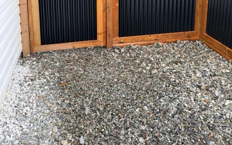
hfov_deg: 55.3
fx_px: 221
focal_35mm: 35
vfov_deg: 32.0
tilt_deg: -10.6
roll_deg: -0.4
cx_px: 113
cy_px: -14
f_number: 1.78
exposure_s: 1/121
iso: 125
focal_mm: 6.76
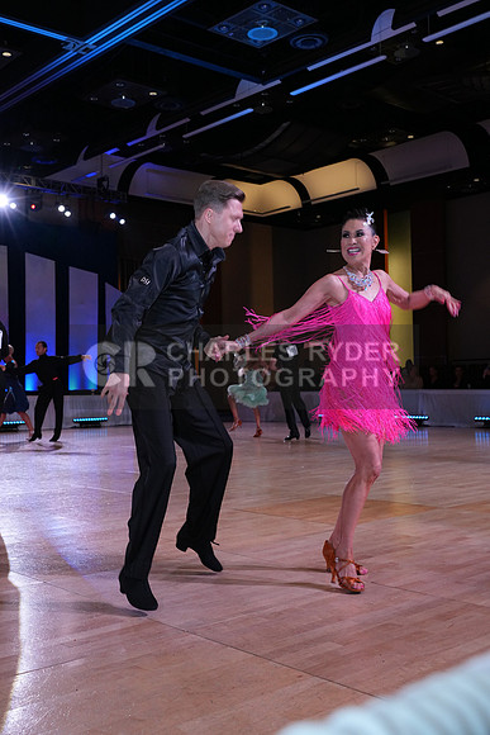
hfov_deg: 36.0
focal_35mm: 37
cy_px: 368
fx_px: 755
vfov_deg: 51.9
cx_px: 245
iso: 2000
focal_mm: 37
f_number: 6.3
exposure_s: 1/250
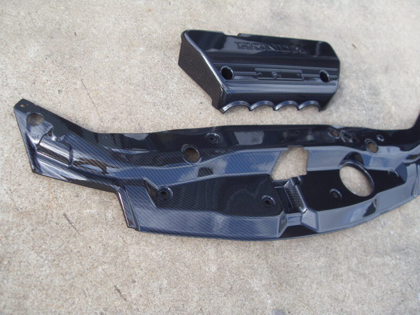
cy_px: 158
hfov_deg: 52.6
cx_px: 210
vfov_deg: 40.7
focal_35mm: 35
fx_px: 425
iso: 80
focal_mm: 6.3
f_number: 7
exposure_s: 1/60
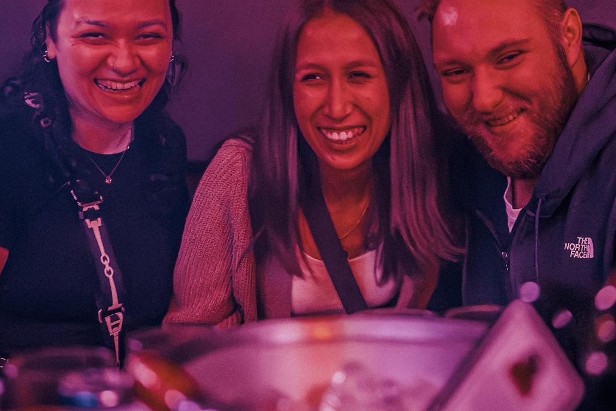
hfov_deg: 30.8
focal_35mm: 65
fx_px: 1112
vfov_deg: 20.9
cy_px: 190
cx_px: 402
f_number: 1.2
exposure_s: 1/50
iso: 25600
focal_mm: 35
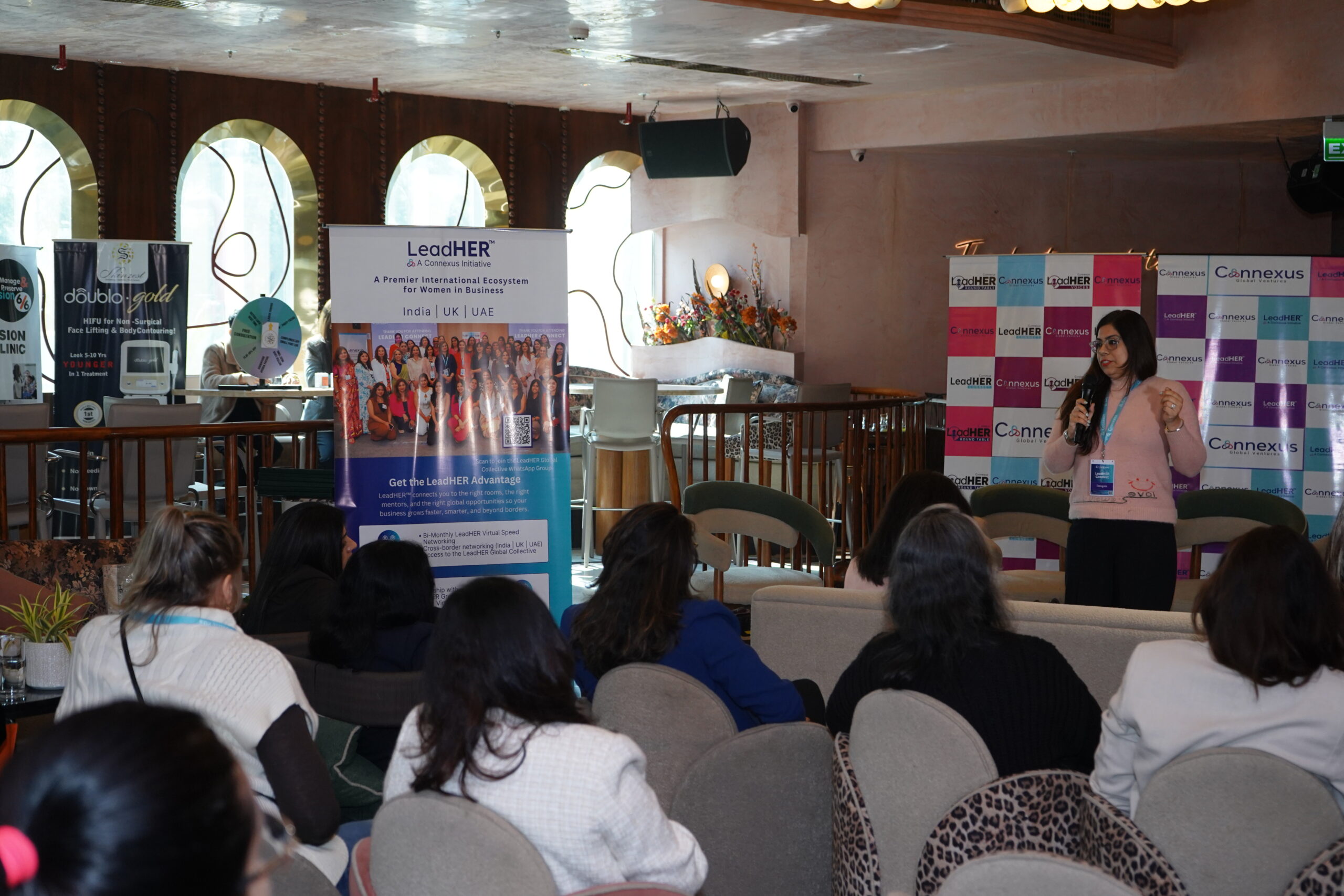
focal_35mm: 57
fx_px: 2128
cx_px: 672
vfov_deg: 23.8
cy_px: 448
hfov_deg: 35.1
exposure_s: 1/160
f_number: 5.6
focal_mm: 57
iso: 1600
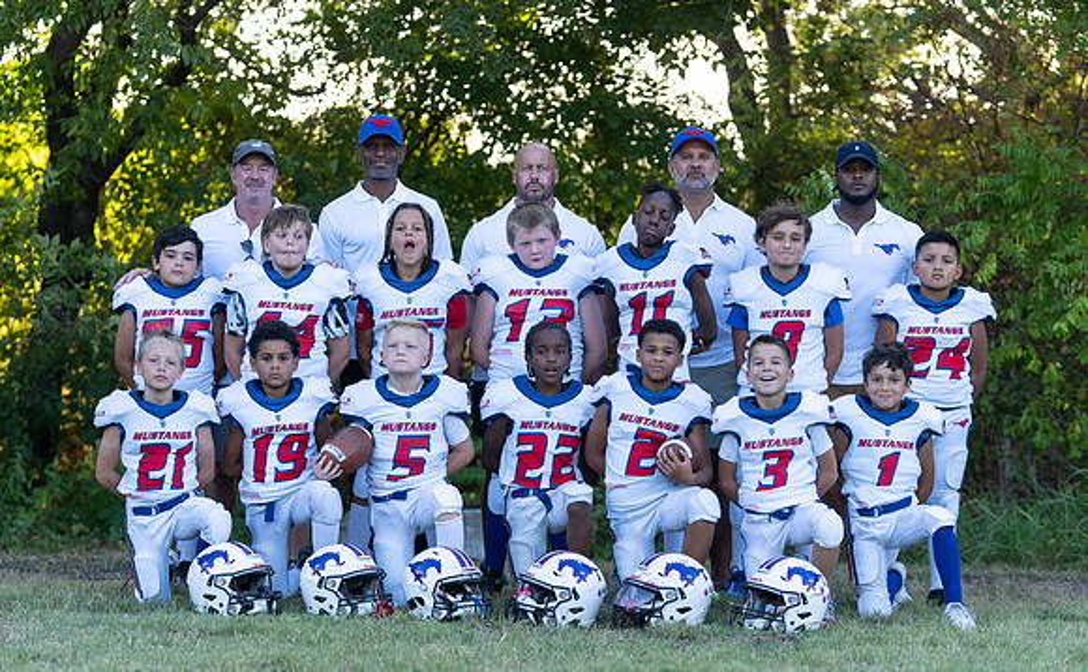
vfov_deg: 11.2
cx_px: 535
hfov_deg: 18.0
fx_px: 3433
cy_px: 400
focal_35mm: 116
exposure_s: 1/320
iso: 250
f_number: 3.5
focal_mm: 97
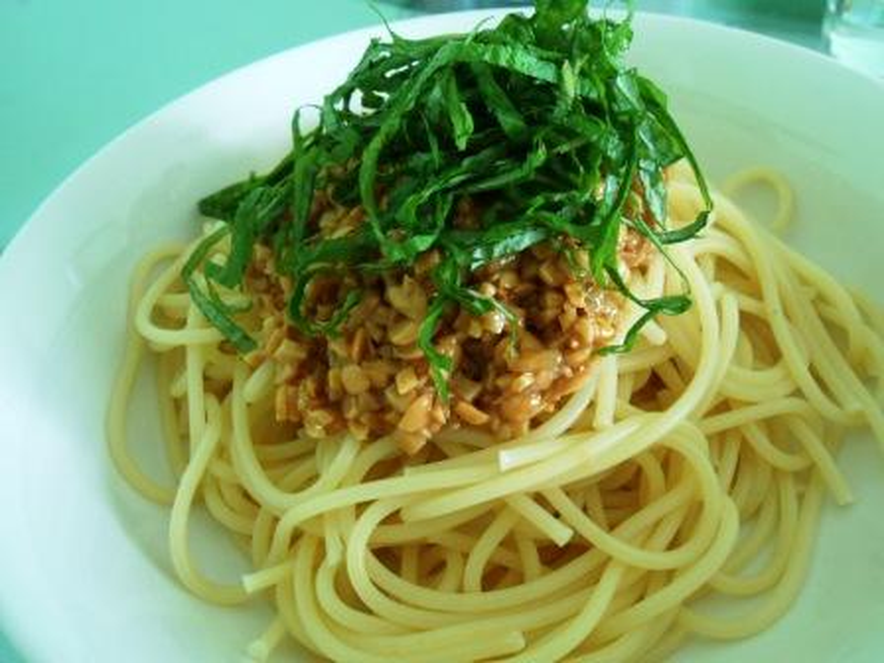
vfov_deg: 46.8
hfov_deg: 60.0
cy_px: 332
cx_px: 442
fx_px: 766
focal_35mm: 30
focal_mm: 5.3
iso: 400
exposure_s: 1/15
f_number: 3.8
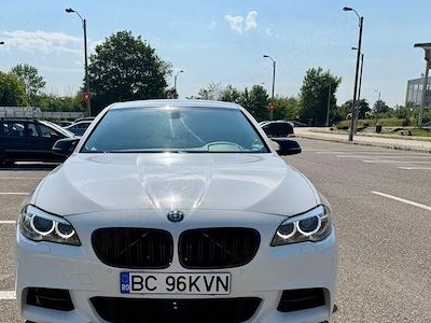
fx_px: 448
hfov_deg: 51.0
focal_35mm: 36
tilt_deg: -13.3
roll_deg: -0.3
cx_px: 170
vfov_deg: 38.9
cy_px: 230
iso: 80
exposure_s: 1/8130
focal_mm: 6.76
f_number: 1.78
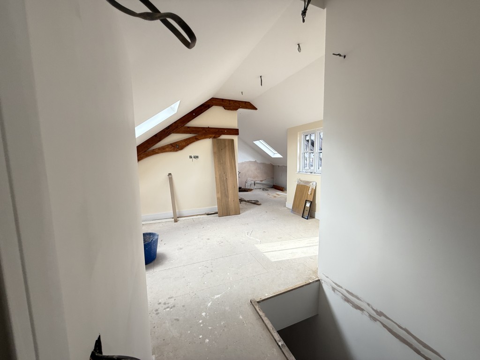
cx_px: 240
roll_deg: +0.0
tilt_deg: -4.6
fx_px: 194
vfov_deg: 85.7
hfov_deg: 102.1
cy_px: 180
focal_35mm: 14
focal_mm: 2.22
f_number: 2.2
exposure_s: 1/99
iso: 125
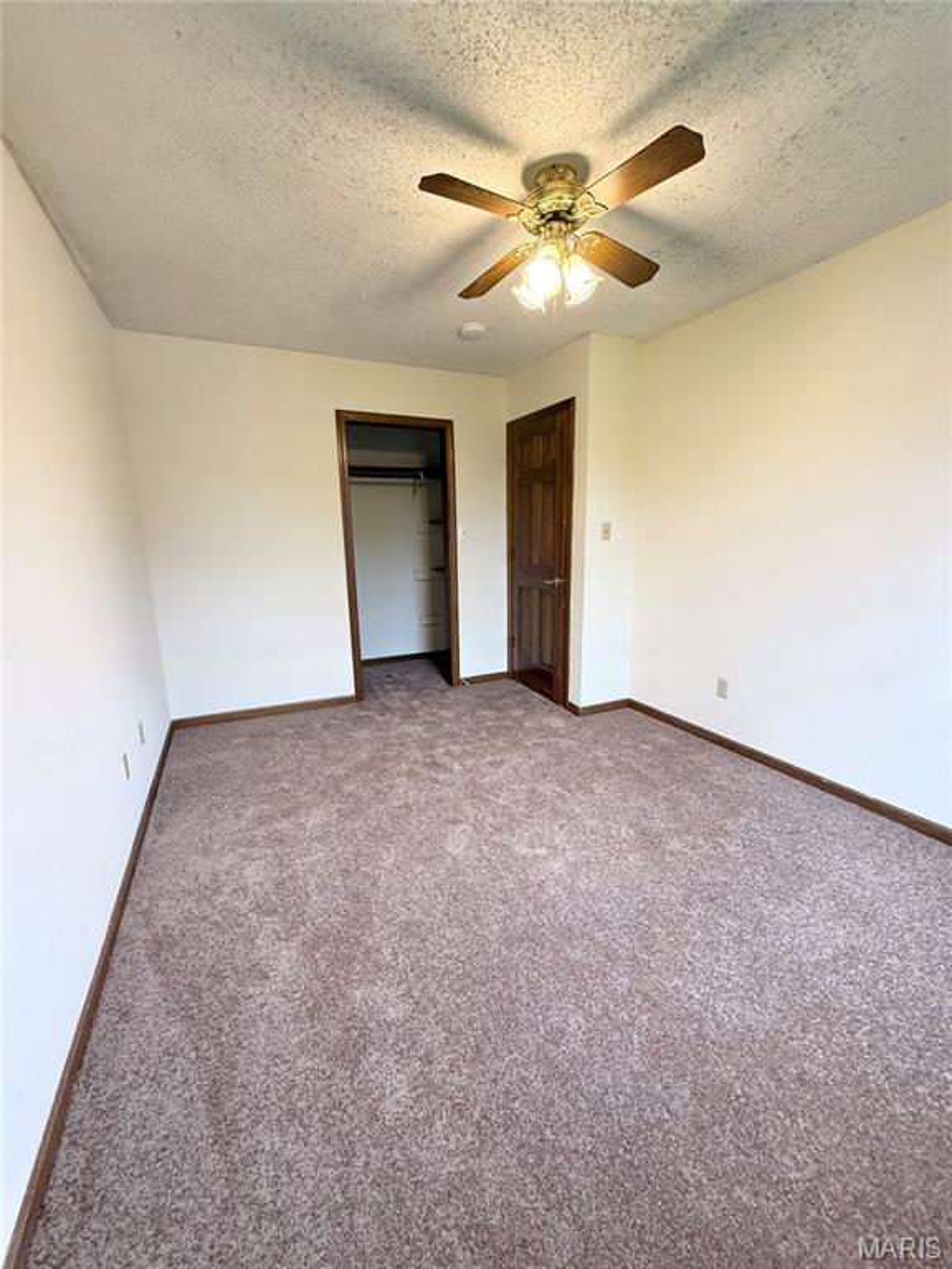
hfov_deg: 85.7
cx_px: 476
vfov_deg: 102.1
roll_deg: +0.3
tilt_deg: -12.4
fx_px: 513
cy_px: 634
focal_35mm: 14
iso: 250
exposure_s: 1/60
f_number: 2.2
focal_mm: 2.22
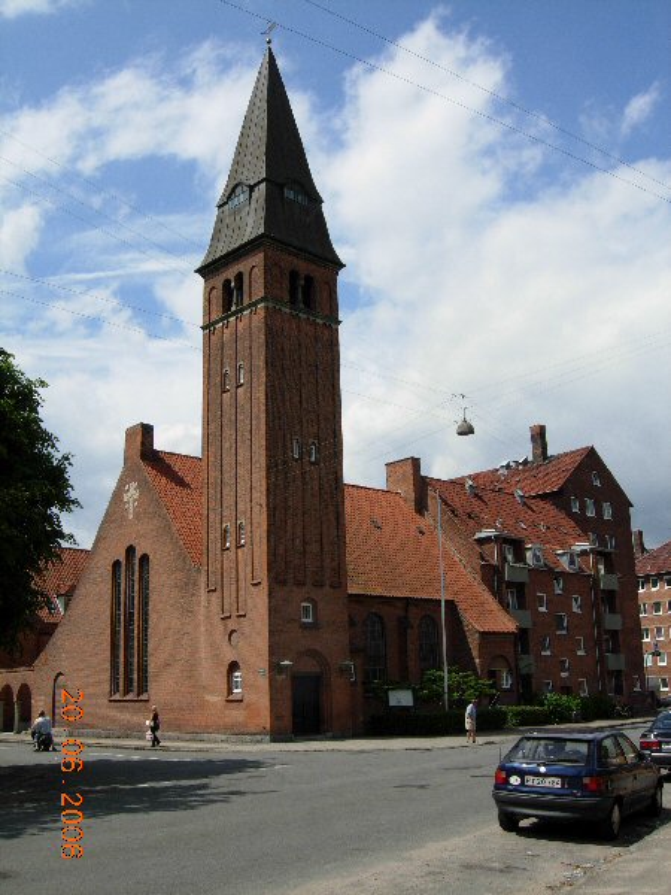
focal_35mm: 36
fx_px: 930
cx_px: 336
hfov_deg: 39.7
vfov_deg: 51.4
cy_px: 448
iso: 50
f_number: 6.8
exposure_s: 1/395
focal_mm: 7.5
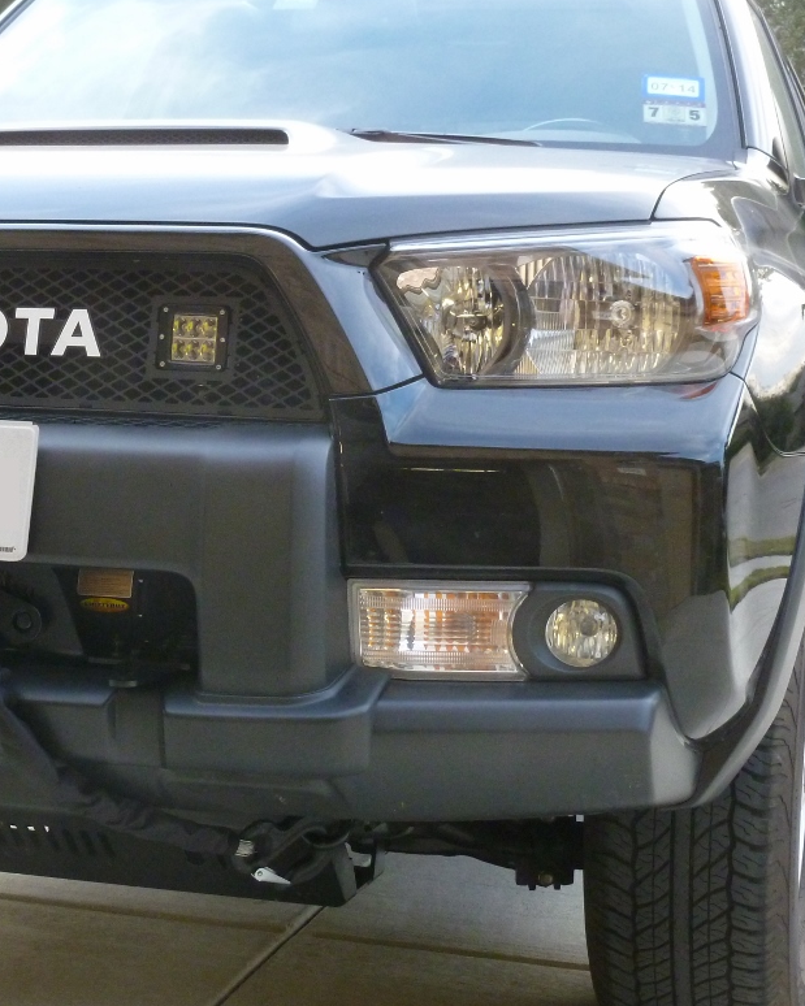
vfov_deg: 26.8
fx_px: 2115
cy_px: 513
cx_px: 169
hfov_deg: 21.3
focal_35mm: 71
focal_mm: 7.9
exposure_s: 1/40
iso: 400
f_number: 3.8
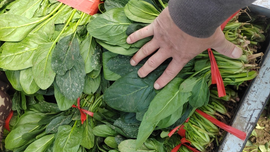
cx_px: 133
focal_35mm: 30
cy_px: 77
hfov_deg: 64.3
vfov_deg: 38.9
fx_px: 215
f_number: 1.9
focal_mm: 5.52
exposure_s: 1/420
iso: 125
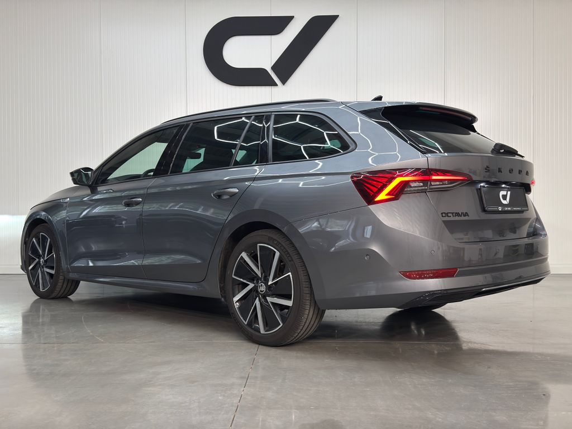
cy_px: 214
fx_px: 595
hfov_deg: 51.4
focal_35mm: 36
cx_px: 286
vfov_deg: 39.7
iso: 50
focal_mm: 6.76
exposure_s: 1/100
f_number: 1.78
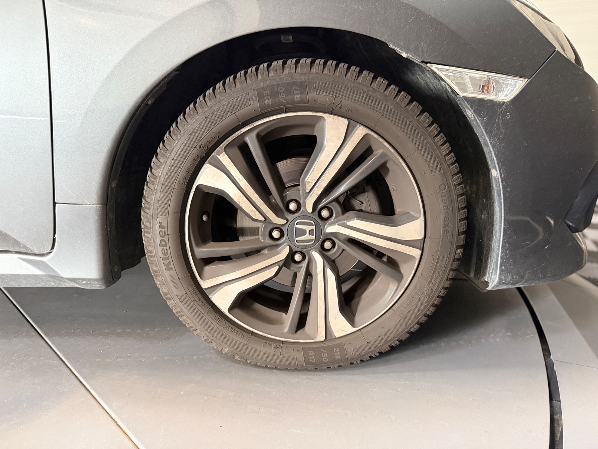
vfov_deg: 56.8
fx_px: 415
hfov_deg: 71.6
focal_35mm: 24
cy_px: 224
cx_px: 299
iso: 640
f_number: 1.78
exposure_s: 1/33
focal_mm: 6.76
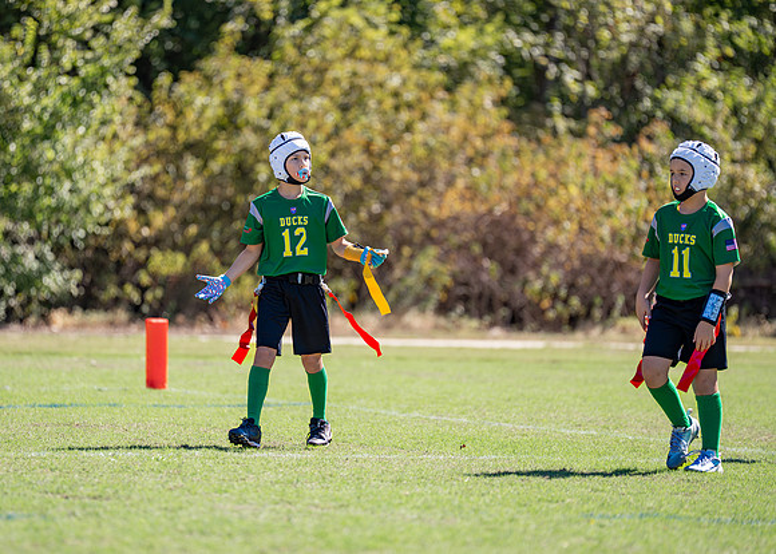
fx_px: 4947
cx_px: 340
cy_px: 282
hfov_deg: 9.0
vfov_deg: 6.4
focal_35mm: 225
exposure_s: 1/2000
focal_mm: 200
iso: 200
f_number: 2.8
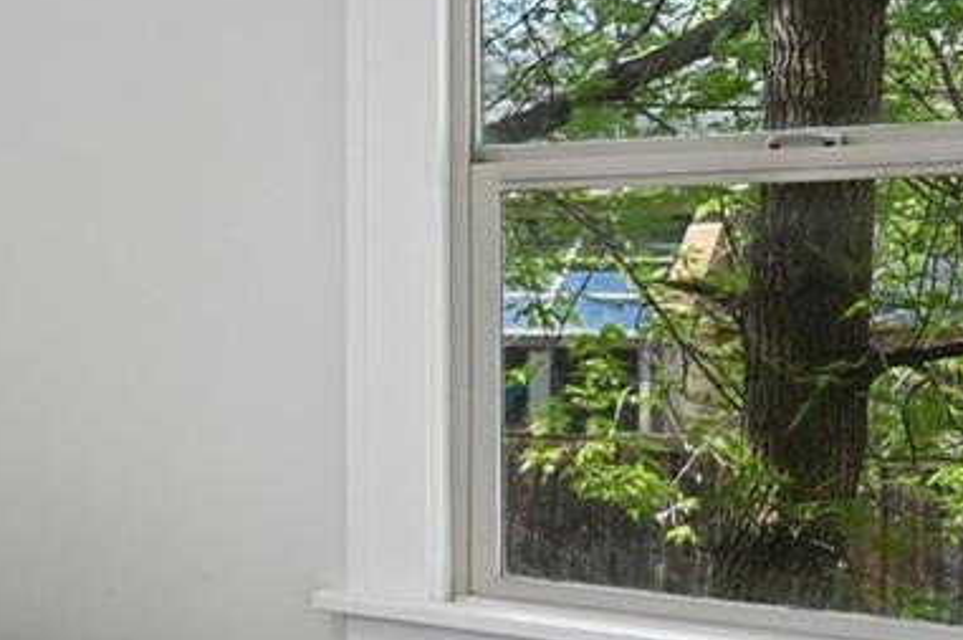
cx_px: -789
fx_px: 1683
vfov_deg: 21.5
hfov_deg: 21.0
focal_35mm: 63
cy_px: 292
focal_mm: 15
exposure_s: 1/60
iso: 400
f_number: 10
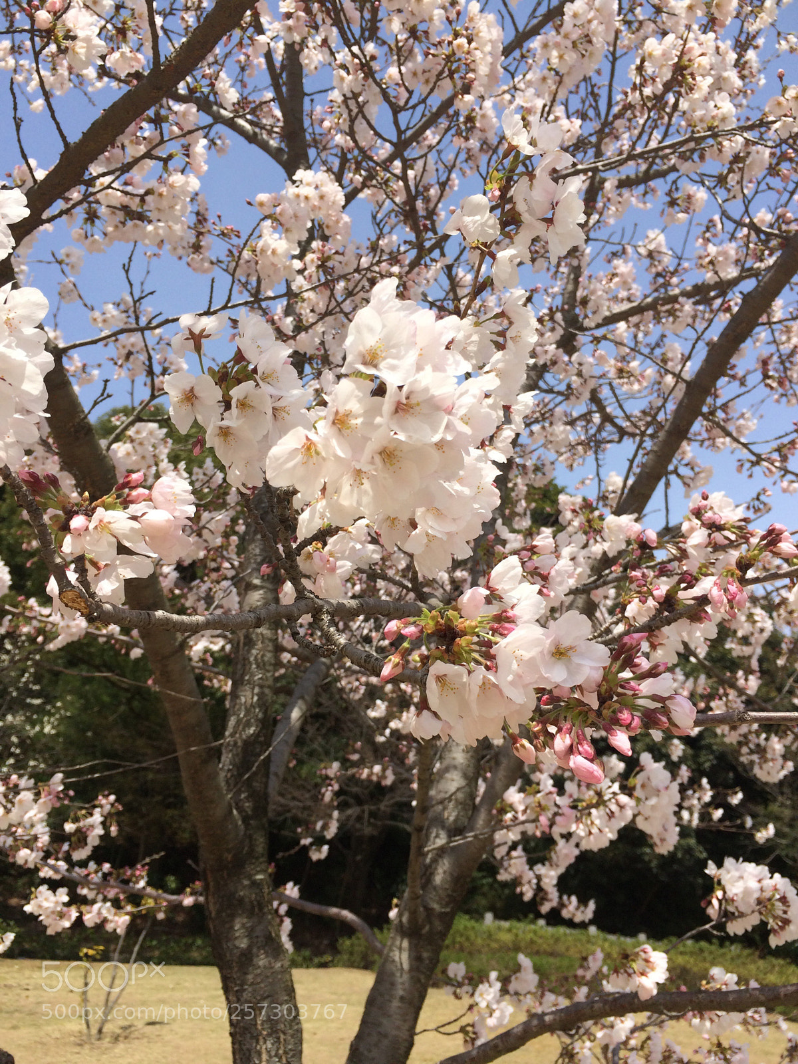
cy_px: 532
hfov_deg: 48.2
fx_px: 891
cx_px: 399
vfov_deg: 61.7
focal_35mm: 29
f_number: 2.2
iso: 32
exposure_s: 1/2740
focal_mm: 4.15
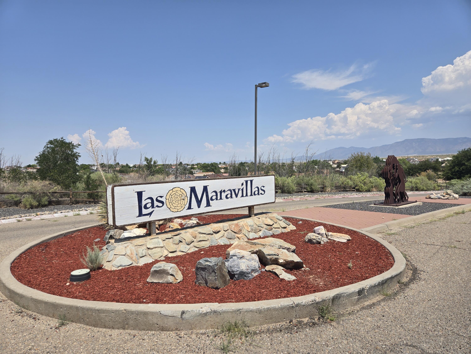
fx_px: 313
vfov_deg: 58.9
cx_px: 236
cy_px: 177
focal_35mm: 23
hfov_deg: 73.9
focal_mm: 5.4
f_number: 1.8
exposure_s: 1/2851
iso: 25
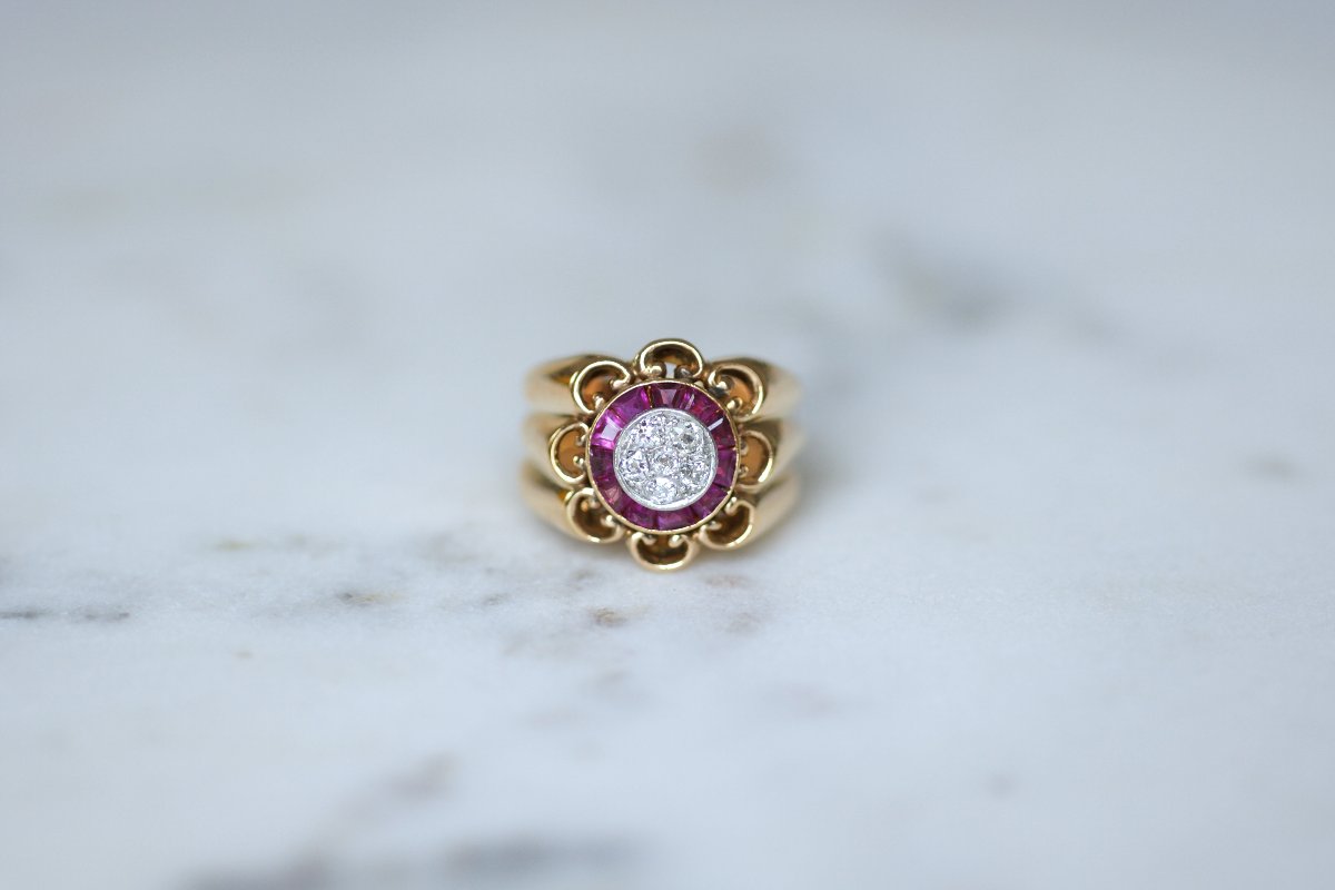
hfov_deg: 19.5
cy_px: 445
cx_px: 668
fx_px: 3893
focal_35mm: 105
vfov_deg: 13.0
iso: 250
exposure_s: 1/125
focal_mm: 70
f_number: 2.8
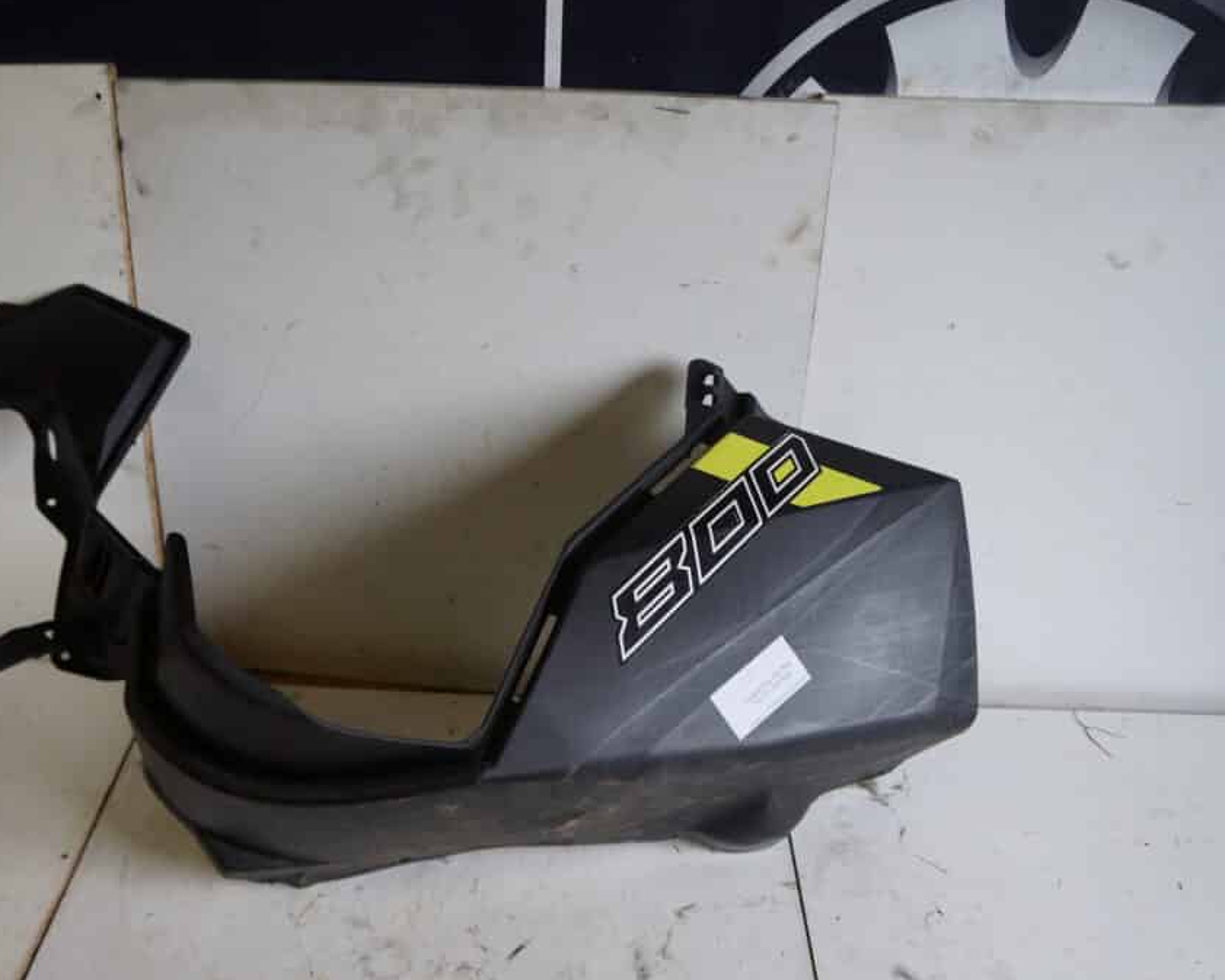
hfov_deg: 54.4
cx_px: 481
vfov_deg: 45.1
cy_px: 490
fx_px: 1181
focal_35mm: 33
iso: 250
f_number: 4
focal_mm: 19
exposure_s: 1/60
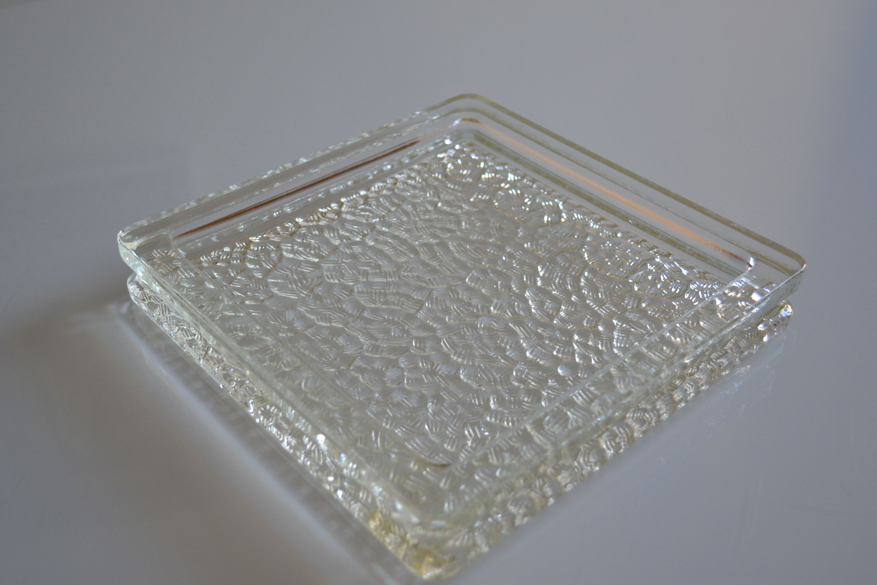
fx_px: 999
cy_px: 297
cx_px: 435
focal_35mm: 41
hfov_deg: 47.4
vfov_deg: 32.6
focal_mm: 22
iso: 400
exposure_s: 1/50
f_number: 3.8
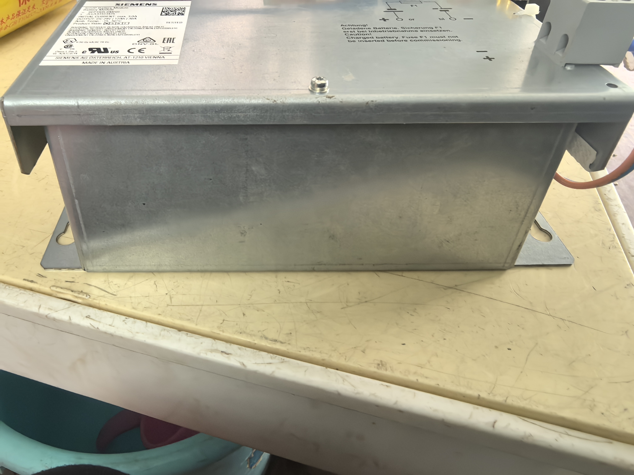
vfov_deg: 51.4
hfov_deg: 65.3
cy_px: 238
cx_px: 317
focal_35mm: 27
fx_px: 495
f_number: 2.2
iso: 320
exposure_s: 1/50
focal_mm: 1.95
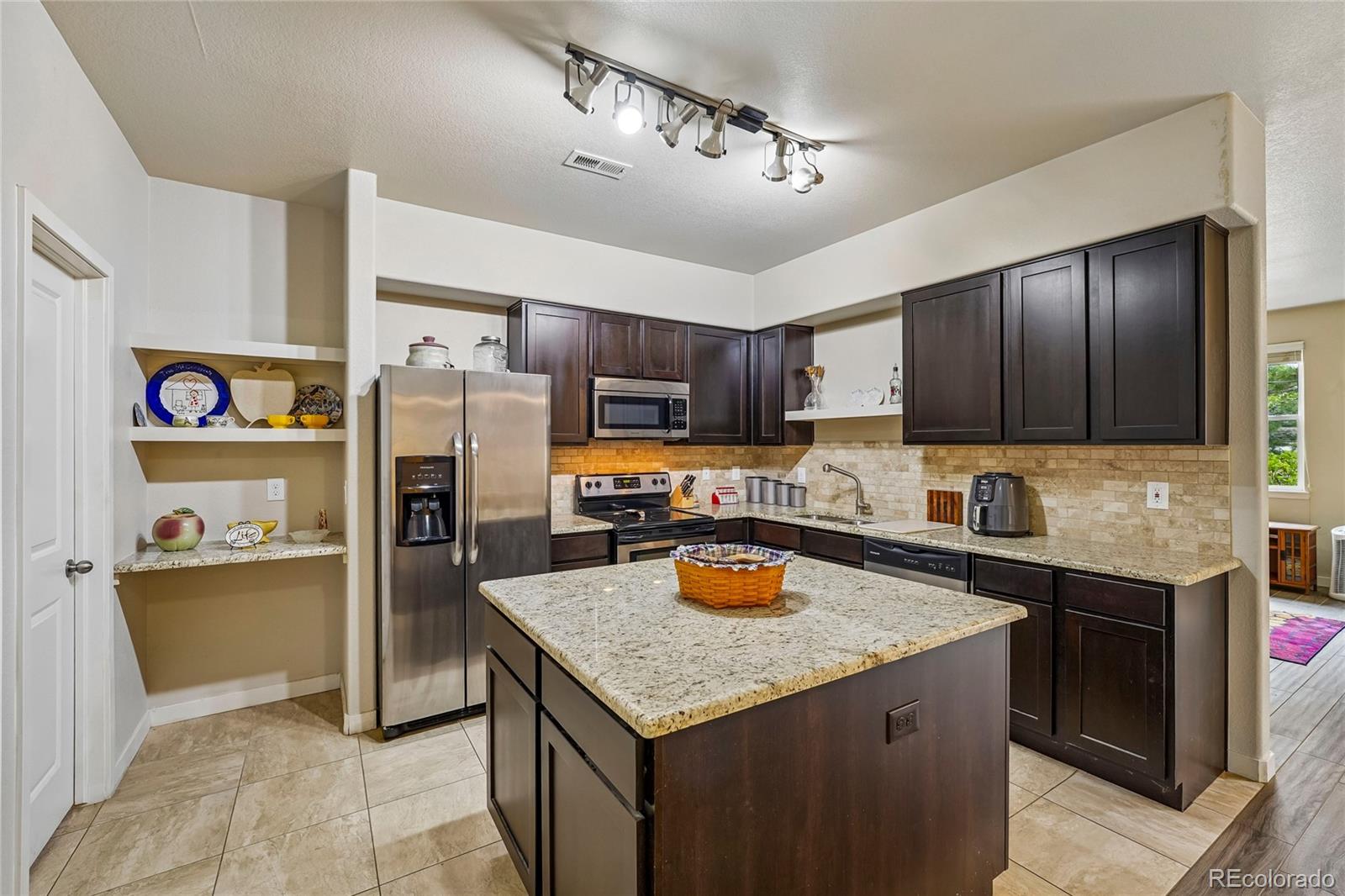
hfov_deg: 104.3
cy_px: 448
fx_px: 523
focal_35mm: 14
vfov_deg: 81.2
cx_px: 672
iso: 400
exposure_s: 1/6
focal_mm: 14
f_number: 8
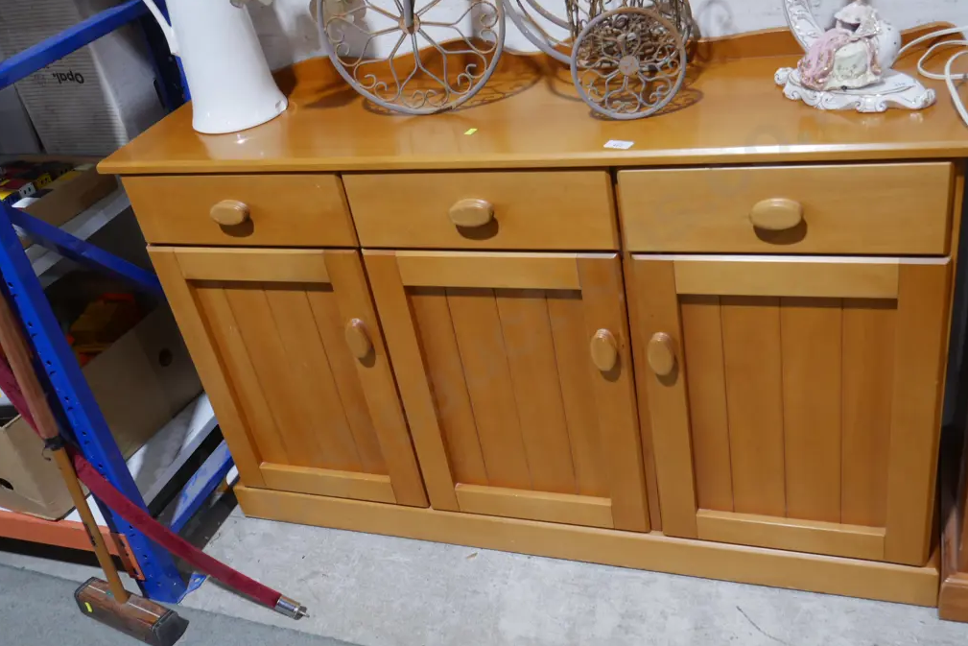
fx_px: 1022
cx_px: 483
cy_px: 359
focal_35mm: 38
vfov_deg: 35.0
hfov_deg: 50.7
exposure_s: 1/60
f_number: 4
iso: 500
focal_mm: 18
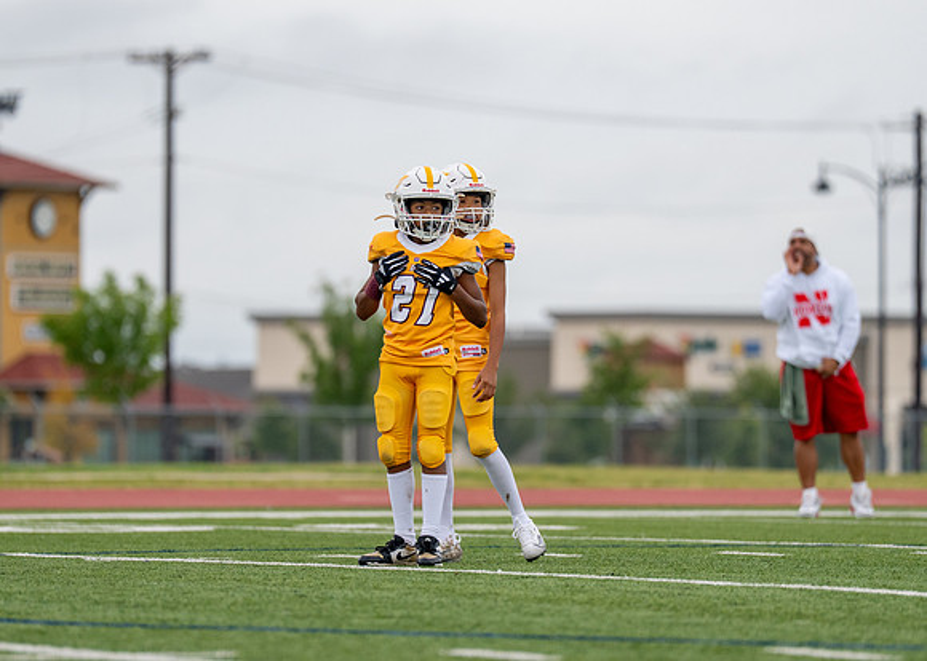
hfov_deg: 6.3
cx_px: 427
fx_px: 8488
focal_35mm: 322
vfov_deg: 4.5
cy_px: 343
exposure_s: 1/2000
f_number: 2.8
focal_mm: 200
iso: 400
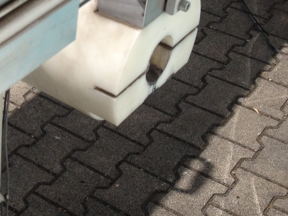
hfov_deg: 18.1
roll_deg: -1.3
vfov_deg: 14.3
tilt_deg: -32.8
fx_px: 849
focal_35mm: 102
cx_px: -75
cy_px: 4
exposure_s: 1/1842
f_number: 2.4
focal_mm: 4.28
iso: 50
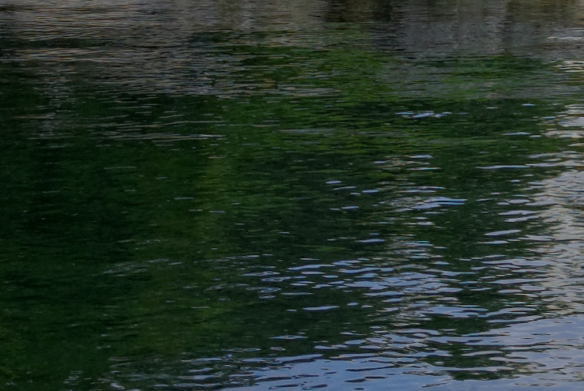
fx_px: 3574
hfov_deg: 8.8
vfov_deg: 6.0
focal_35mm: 220
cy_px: -538
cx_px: 1189
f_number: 11
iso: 100
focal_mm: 28
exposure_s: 1/125
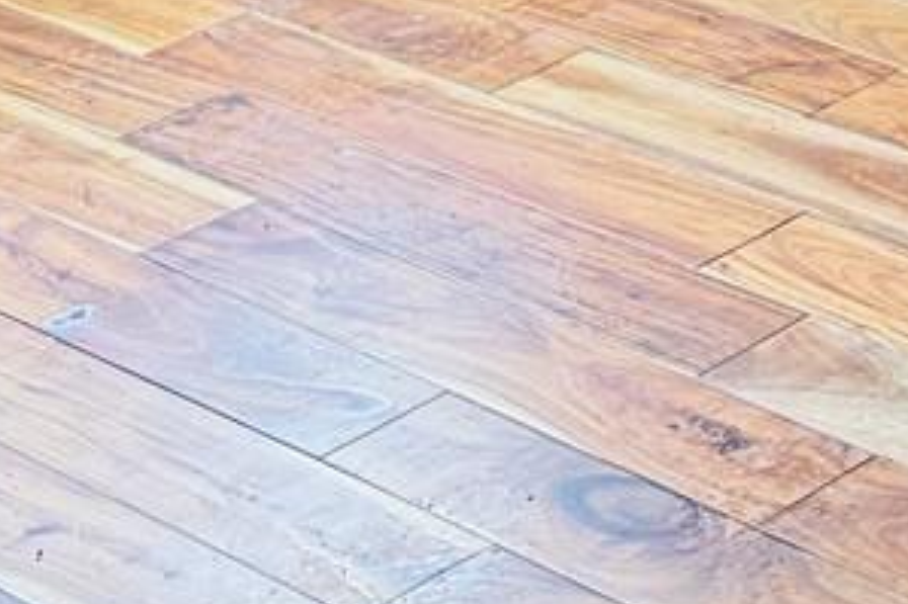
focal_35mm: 171
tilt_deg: -7.6
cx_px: 1379
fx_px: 4310
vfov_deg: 7.2
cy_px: -1202
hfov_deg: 11.5
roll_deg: +2.0
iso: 200
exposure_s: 1/84
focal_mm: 6.76
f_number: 1.78
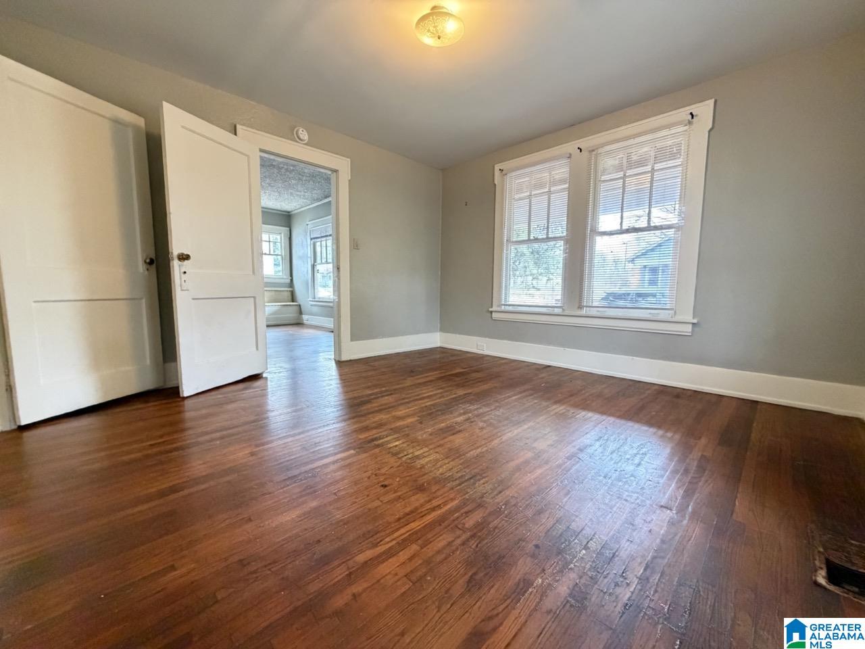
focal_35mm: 14
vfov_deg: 85.7
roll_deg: +0.0
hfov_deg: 102.1
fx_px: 350
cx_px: 432
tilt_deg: -6.1
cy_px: 324
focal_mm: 2.22
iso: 800
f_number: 2.2
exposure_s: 1/60
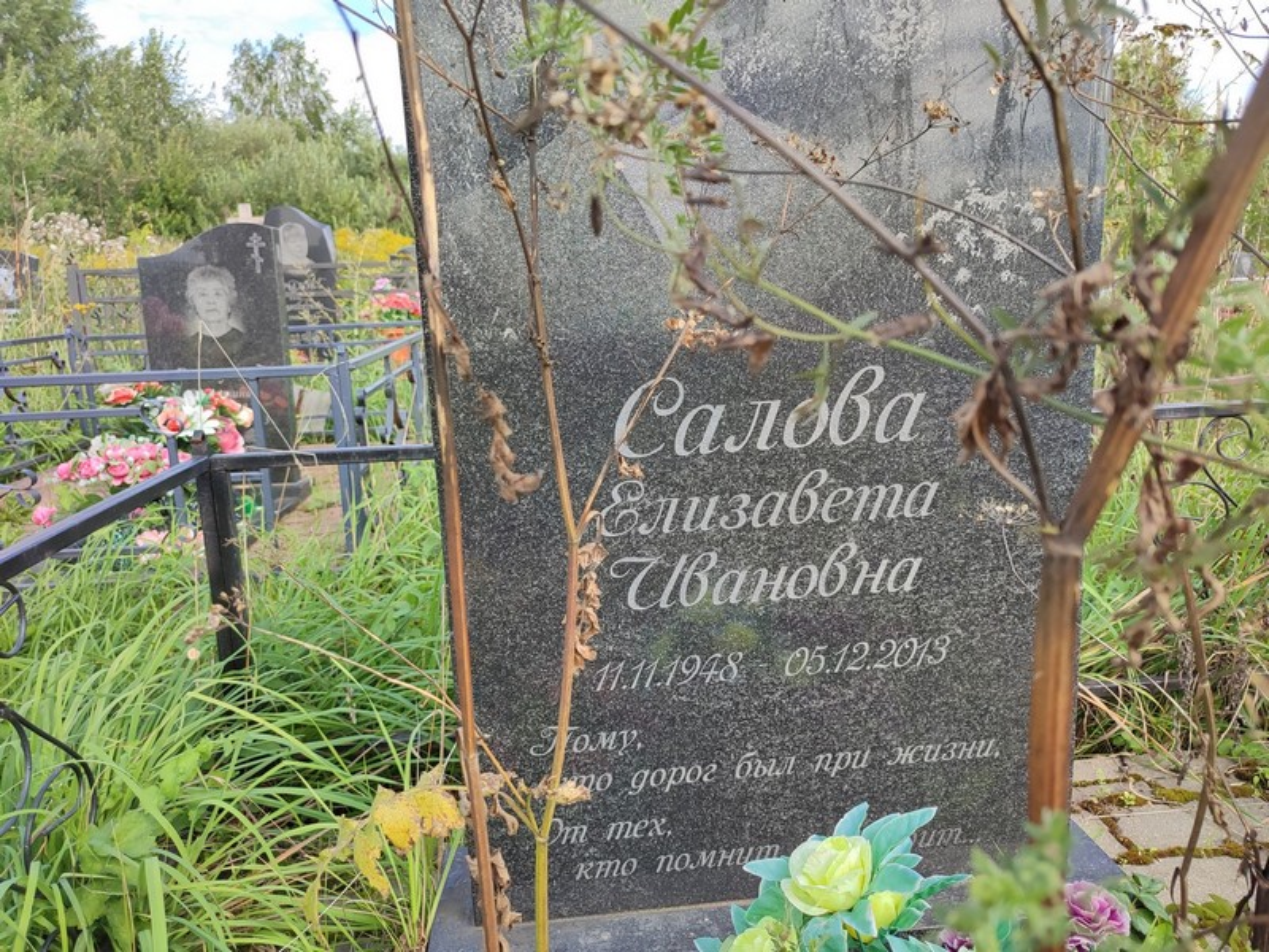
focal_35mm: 25
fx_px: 916
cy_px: 476
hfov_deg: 69.4
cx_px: 634
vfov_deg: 54.9
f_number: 1.9
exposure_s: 1/231
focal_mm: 6.04
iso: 50
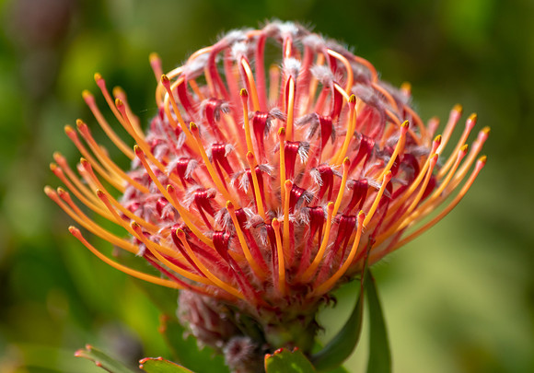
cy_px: 171
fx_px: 6570
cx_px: 303
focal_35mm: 437
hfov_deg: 4.7
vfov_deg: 3.3
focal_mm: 260
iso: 400
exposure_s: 1/1600
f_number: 5.6
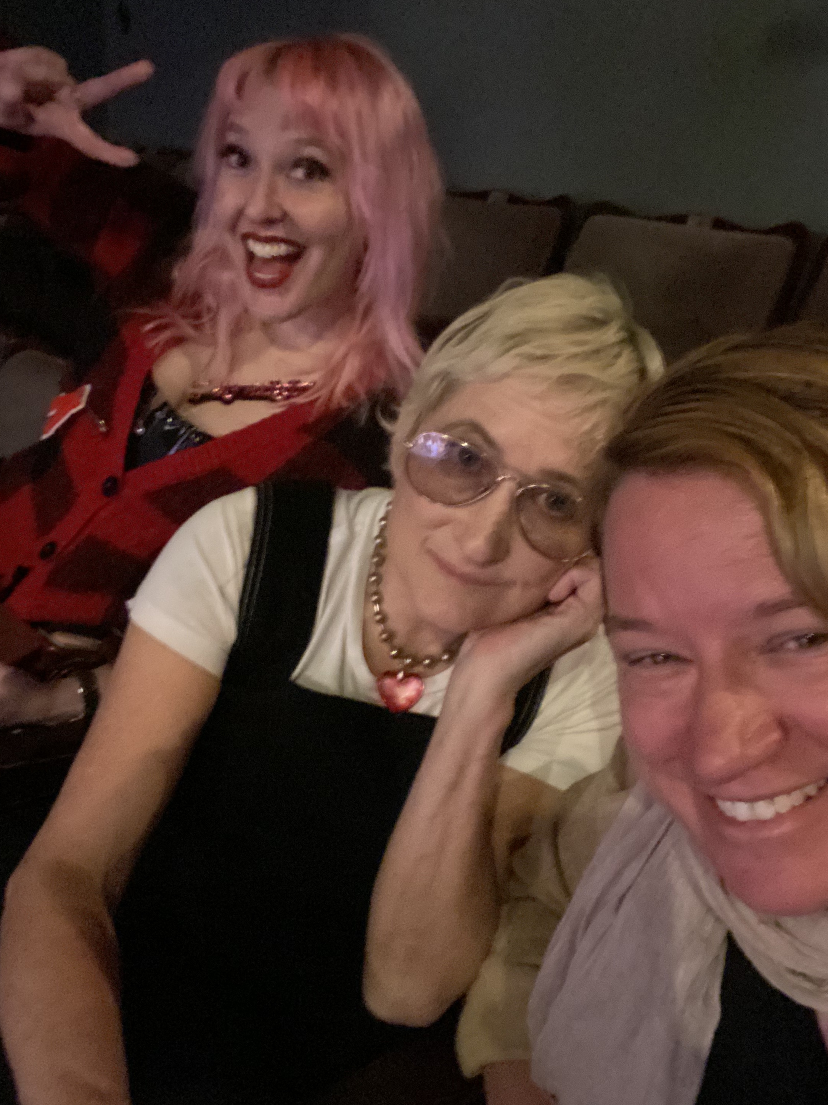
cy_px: 544
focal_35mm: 32
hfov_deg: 44.1
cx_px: 438
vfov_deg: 56.8
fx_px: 1021
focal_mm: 2.71
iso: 1600
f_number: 2.2
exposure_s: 1/15
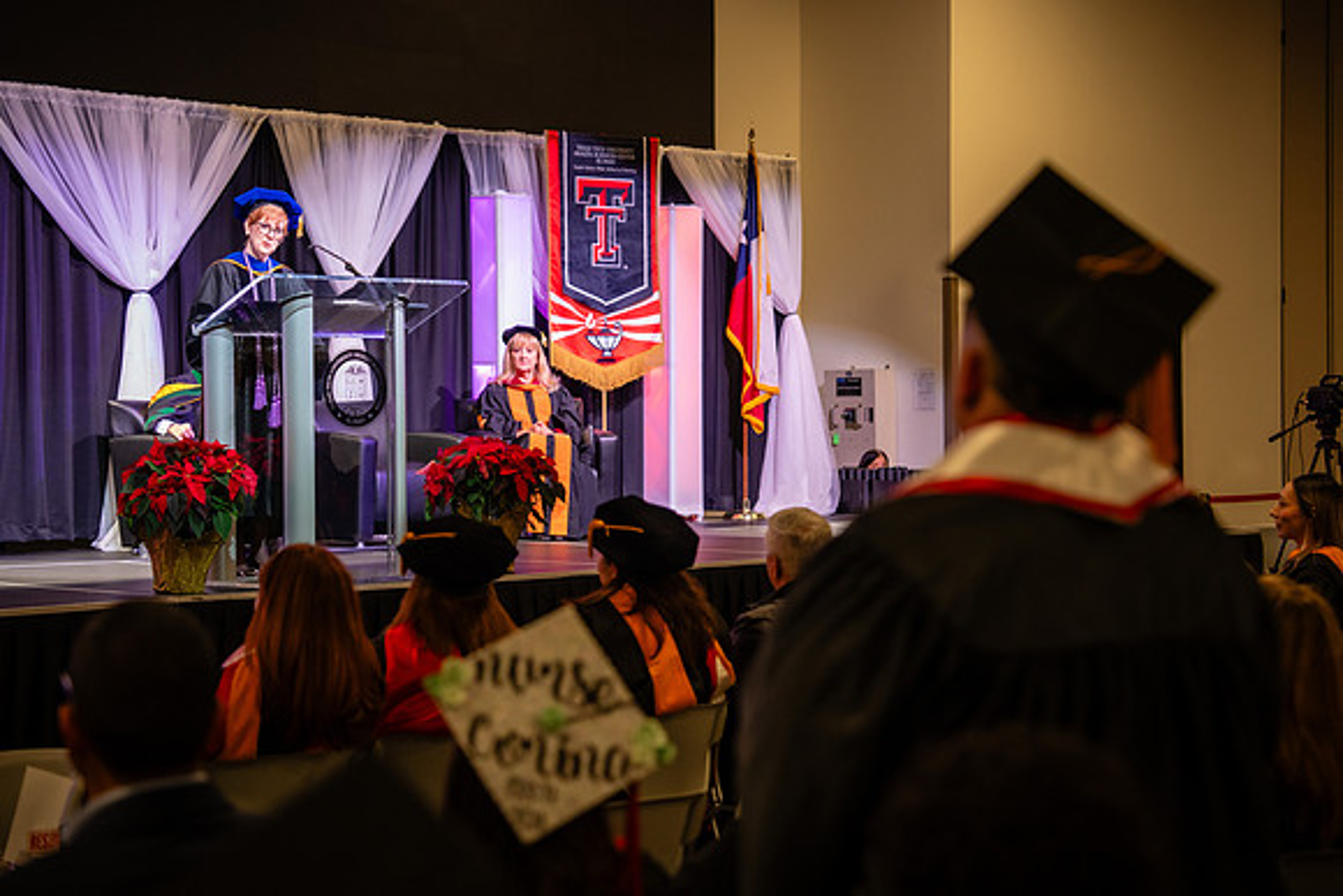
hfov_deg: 28.5
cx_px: 651
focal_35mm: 71
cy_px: 419
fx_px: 2641
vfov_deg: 19.3
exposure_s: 1/200
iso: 800
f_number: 2.8
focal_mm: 63
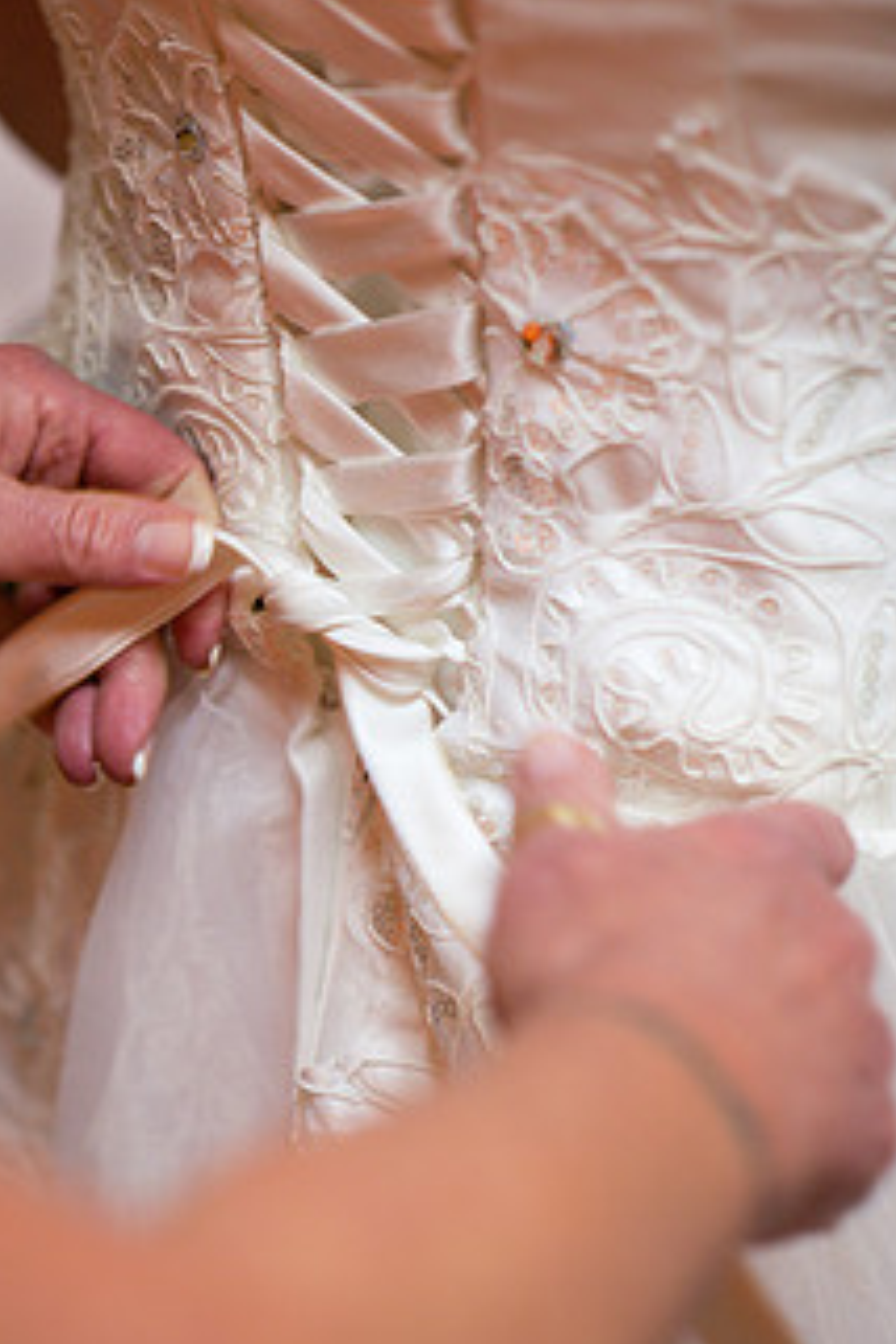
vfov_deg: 17.2
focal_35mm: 119
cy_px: 586
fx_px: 4442
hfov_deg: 11.5
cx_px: 339
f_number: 2.5
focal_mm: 85
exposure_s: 1/125
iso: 1000
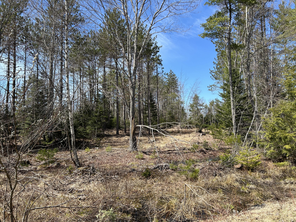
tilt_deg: +4.6
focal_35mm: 26
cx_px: 148
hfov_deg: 67.3
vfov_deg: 53.1
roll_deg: +0.6
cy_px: 111
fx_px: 222
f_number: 1.5
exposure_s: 1/2165
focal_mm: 5.7
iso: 50
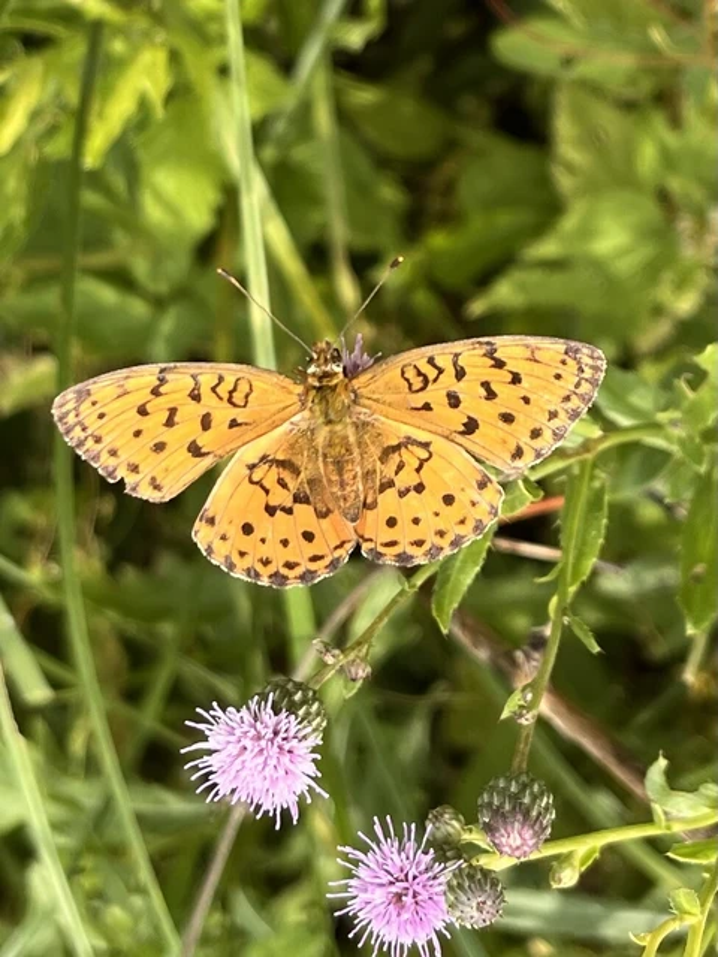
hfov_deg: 53.1
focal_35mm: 26
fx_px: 719
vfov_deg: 67.3
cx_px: 359
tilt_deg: -56.7
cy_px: 478
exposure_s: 1/845
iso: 50
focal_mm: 5.1
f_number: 1.6
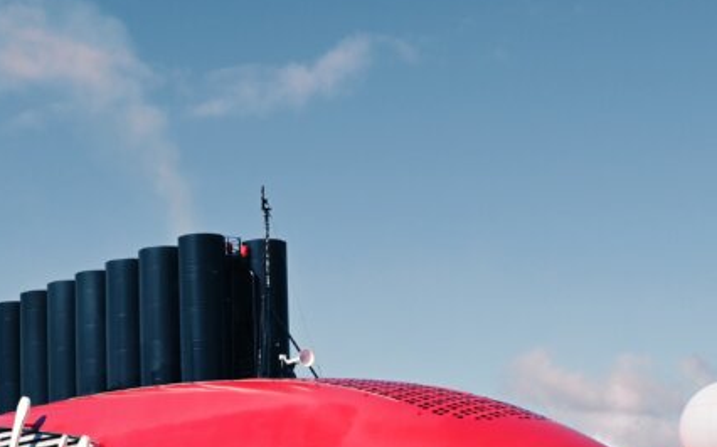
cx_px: 194
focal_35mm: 90
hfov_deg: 22.8
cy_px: 392
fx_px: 1767
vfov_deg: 14.3
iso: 100
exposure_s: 1/500
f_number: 8
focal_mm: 21
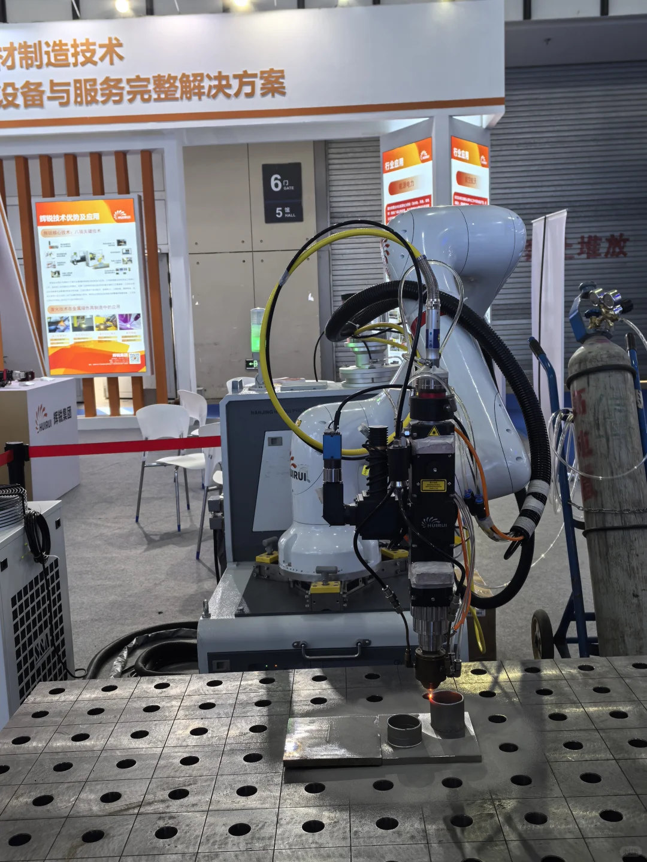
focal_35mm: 37
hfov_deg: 38.7
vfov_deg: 50.1
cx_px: 324
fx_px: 922
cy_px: 431
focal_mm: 5.75
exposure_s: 1/100
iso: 50
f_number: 2
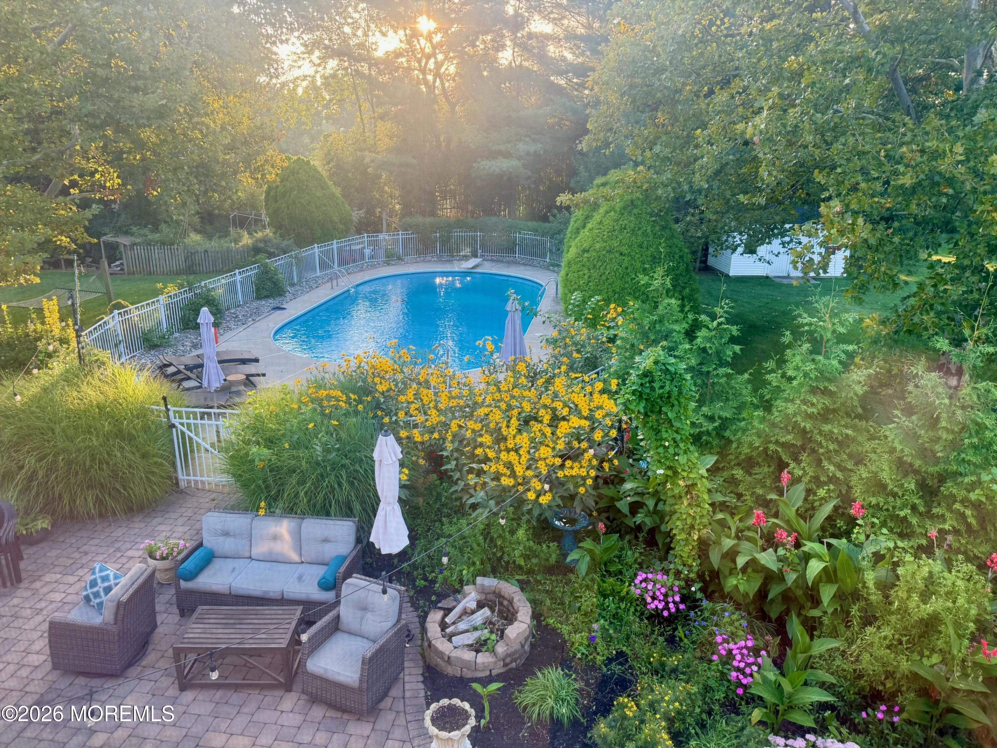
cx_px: 498
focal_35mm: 24
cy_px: 374
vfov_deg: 56.8
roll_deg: -0.7
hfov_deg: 71.6
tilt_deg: -18.7
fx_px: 691
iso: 125
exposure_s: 1/120
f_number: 1.78
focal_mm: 6.76
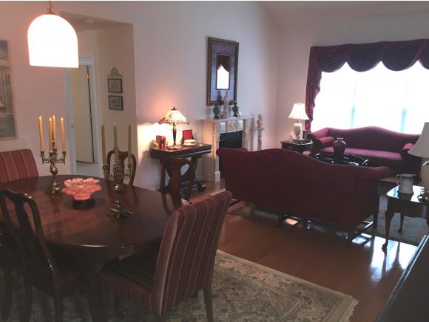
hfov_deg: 61.6
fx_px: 360
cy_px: 161
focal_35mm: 29
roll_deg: -1.0
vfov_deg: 48.3
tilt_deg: -10.9
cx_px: 214
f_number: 2.2
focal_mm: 4.15
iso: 80
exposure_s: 1/30
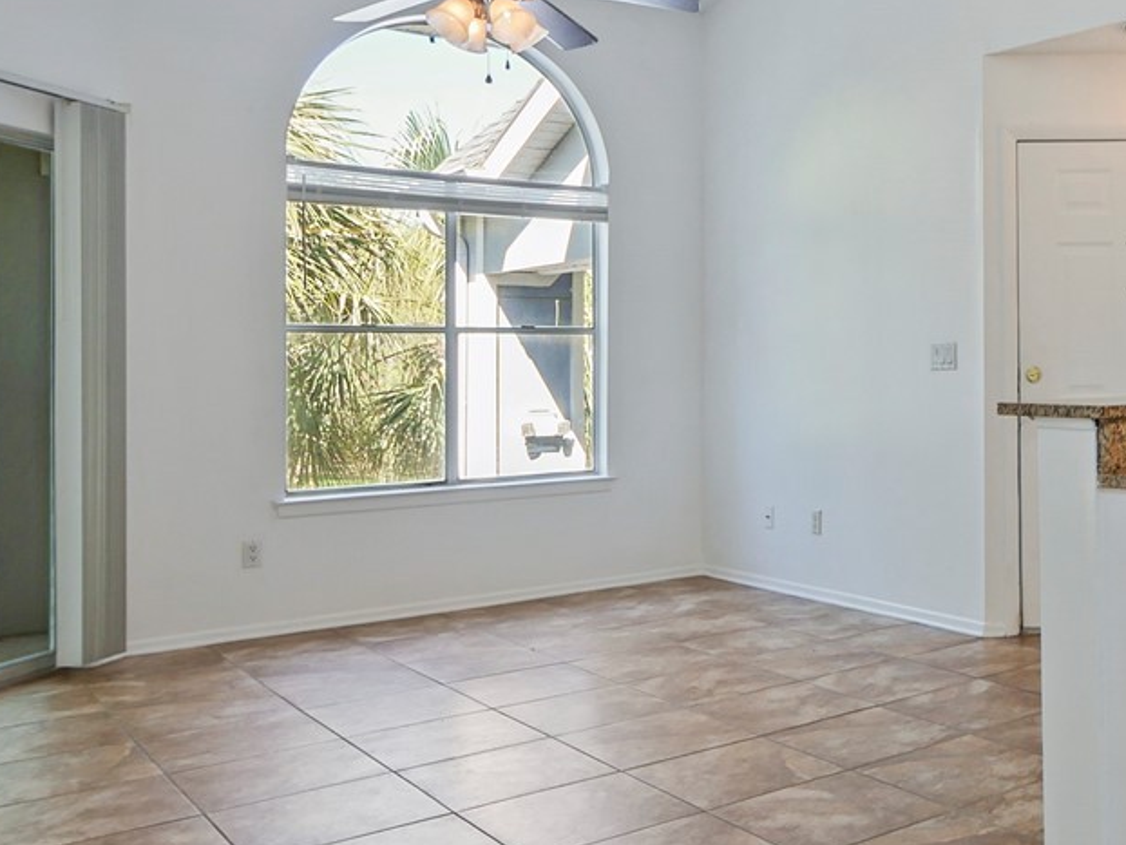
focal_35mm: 36
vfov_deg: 39.5
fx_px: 1171
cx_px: 1046
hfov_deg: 45.7
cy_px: 346
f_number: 4
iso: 800
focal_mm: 7
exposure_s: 1/60
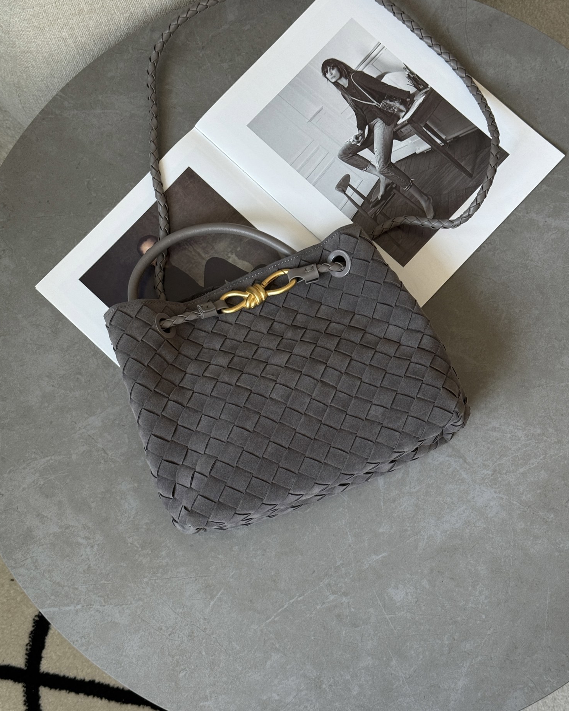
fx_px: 1073
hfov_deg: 29.7
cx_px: 281
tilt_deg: -81.6
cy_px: 373
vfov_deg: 36.6
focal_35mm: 51
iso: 100
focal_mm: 6.76
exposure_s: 1/60
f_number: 1.78
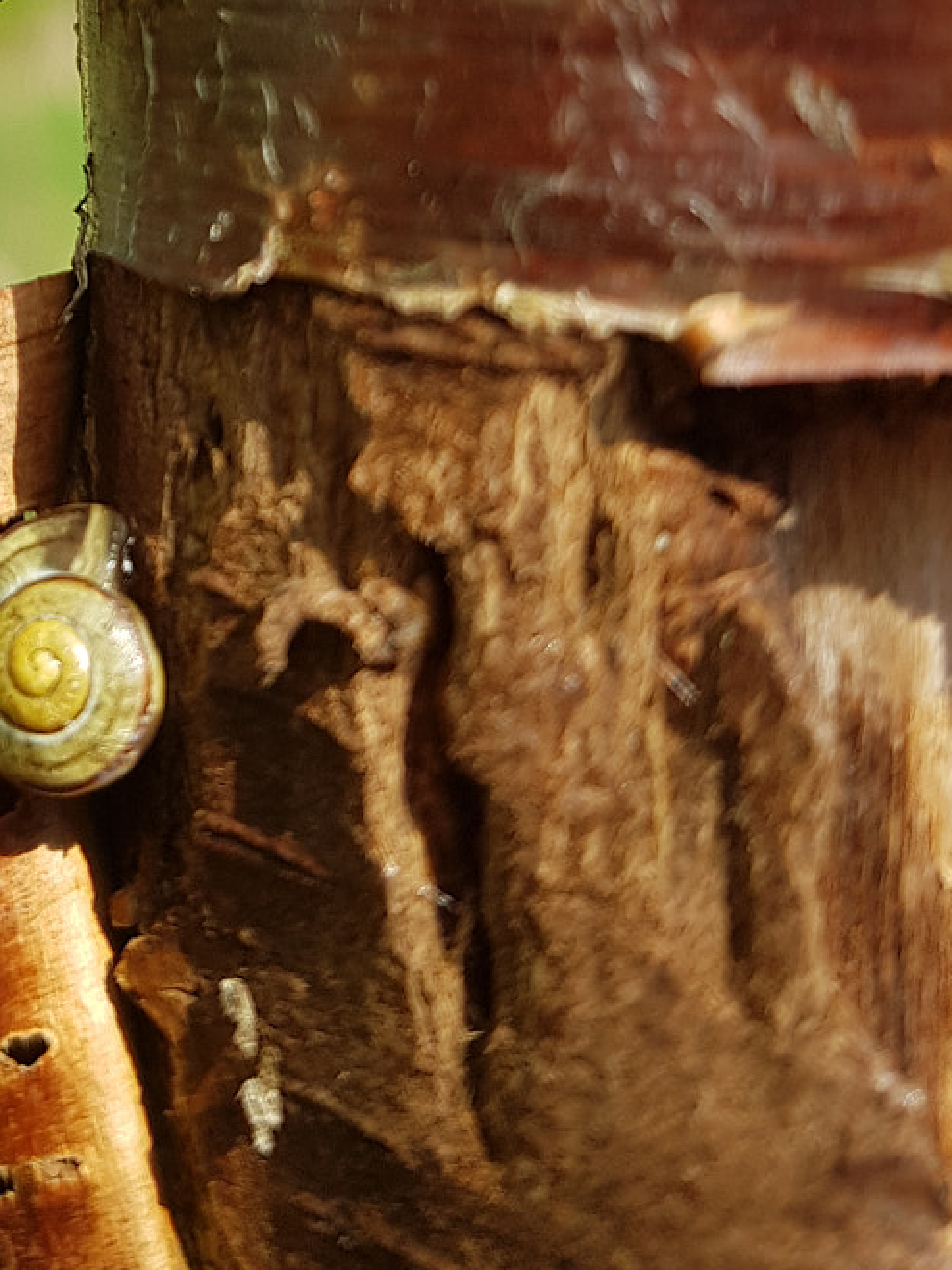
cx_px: -142
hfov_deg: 21.8
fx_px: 2310
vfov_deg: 28.7
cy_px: -17
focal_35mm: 63
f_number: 1.7
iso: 40
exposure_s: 1/1144
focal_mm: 4.2
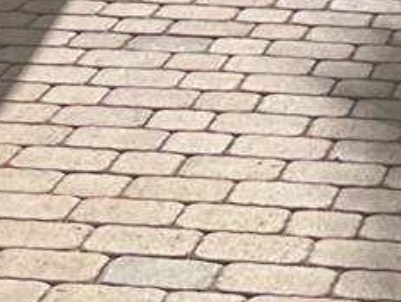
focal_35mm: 198
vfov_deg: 7.2
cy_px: -350
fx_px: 2296
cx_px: 415
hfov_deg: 9.9
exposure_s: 1/1490
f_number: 1.8
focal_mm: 3
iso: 25
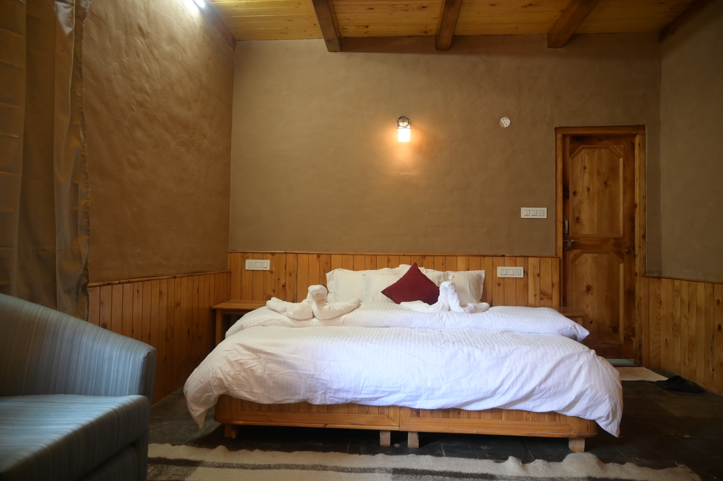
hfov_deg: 73.8
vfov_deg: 53.1
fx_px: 482
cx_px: 362
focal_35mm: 24
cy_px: 240
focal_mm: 24
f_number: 4
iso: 2500
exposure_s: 1/100
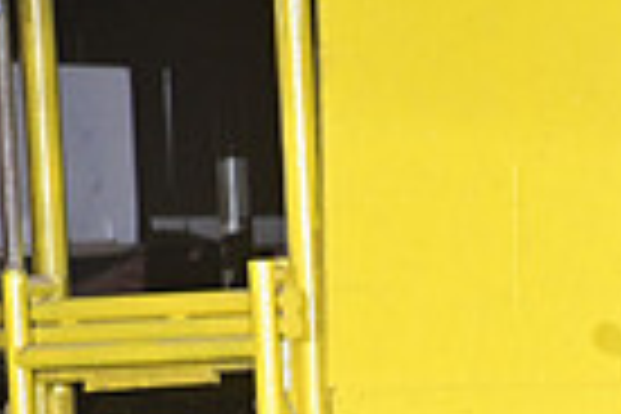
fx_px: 14506
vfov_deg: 1.6
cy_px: 857
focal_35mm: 841
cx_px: 1274
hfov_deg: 2.4
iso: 1600
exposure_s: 1/250
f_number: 3.2
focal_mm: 200
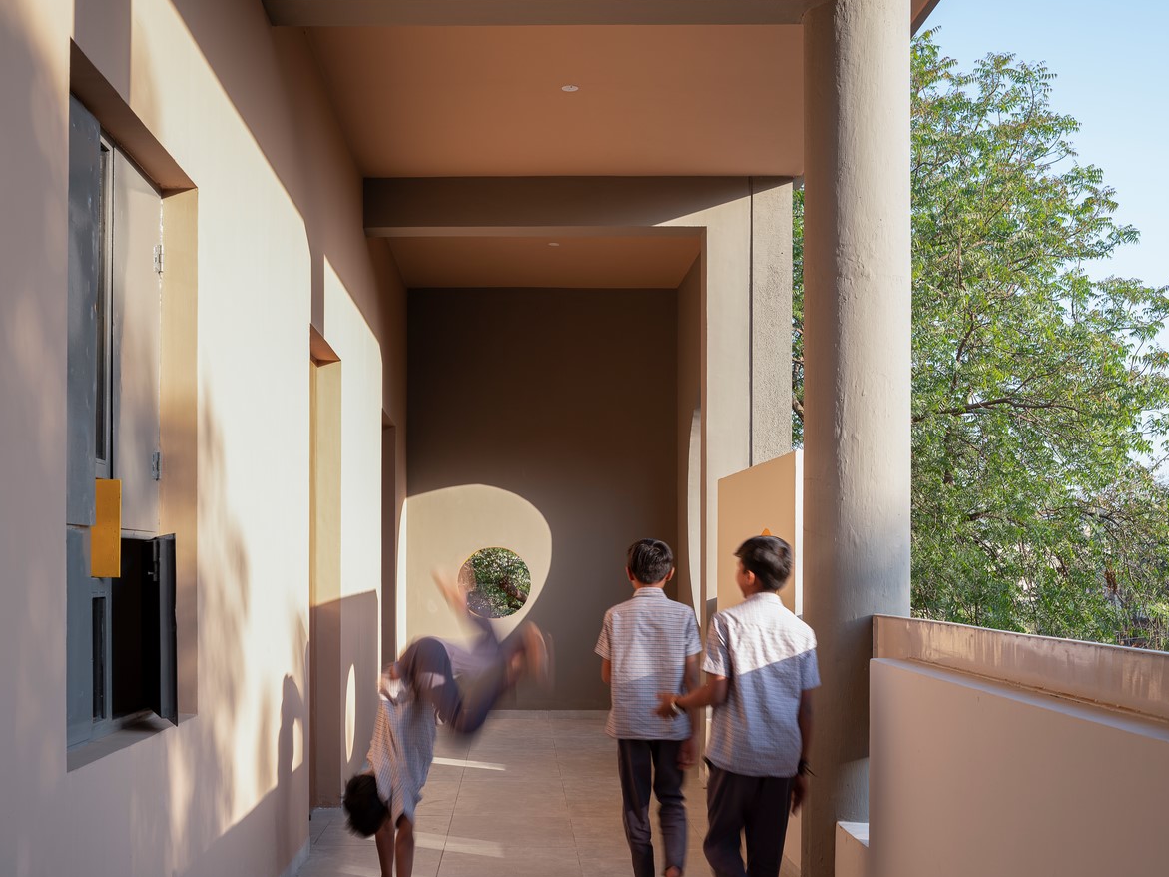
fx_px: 1384
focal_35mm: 41
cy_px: 444
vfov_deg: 35.1
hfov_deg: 45.8
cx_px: 575
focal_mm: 50
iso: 100
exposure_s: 1/18
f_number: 13
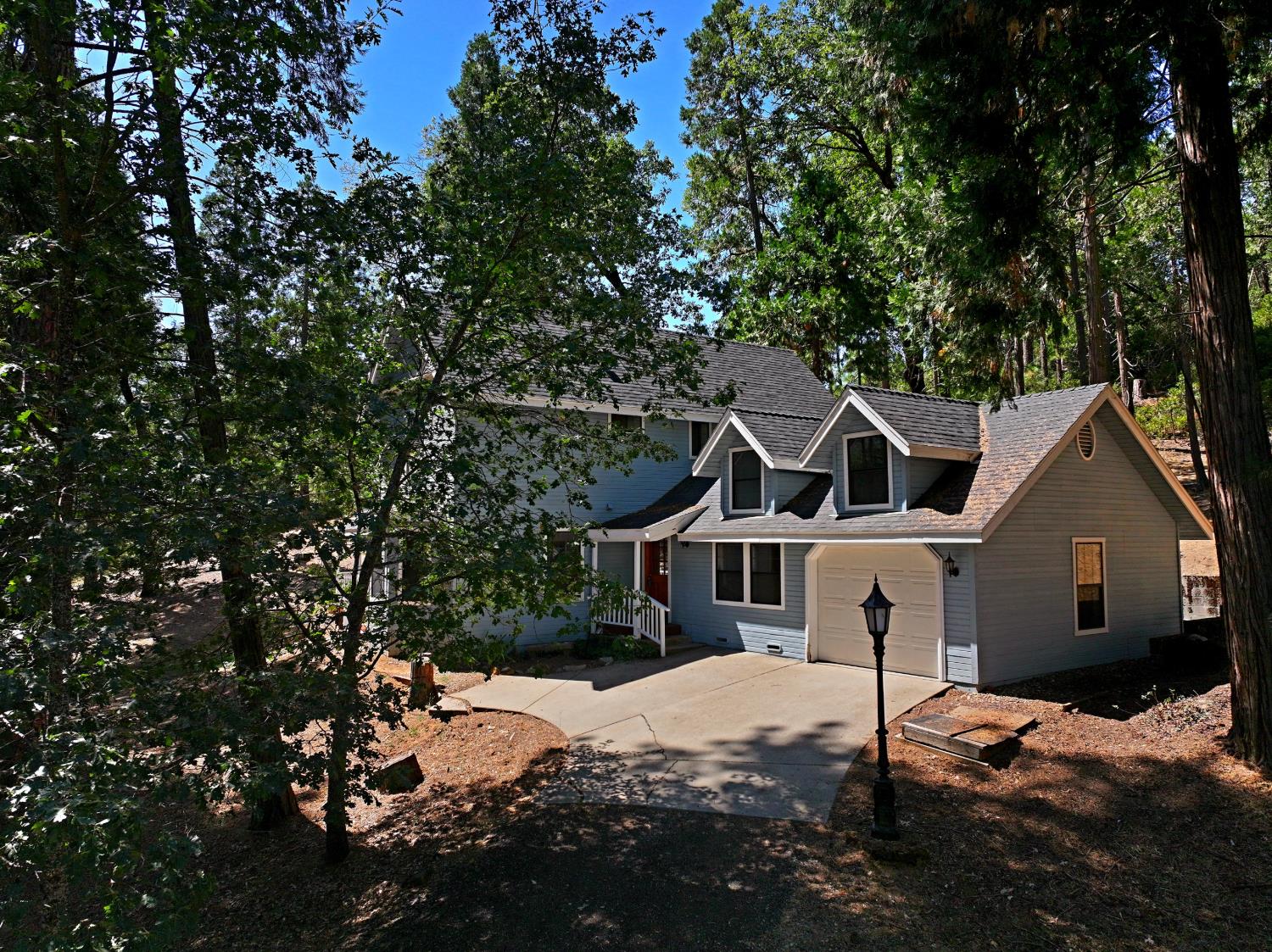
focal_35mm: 24
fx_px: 881
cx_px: 636
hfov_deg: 71.6
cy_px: 476
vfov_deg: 56.8
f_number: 2.8
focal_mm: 12.29
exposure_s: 1/120
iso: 120
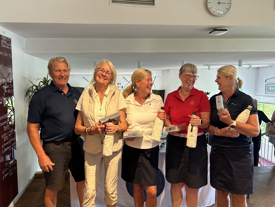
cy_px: 104
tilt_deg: -5.9
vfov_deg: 53.1
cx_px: 138
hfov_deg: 67.3
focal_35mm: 26
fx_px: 207
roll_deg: -1.1
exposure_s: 1/50
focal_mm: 5.7
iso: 200
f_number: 1.5
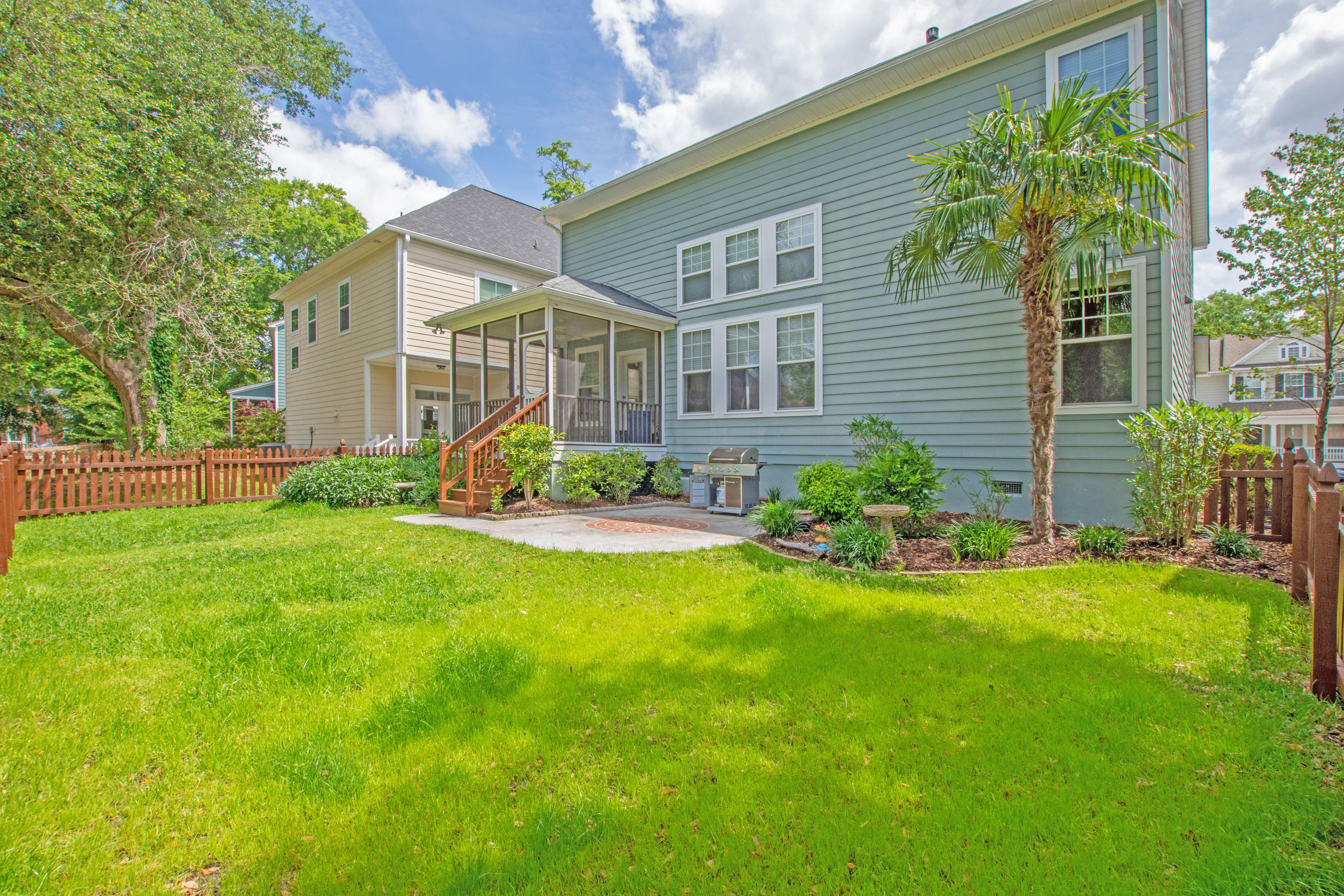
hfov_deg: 100.4
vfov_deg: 77.3
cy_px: 448
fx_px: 560
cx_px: 672
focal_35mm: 15
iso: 320
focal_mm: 10
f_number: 11
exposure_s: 1/125
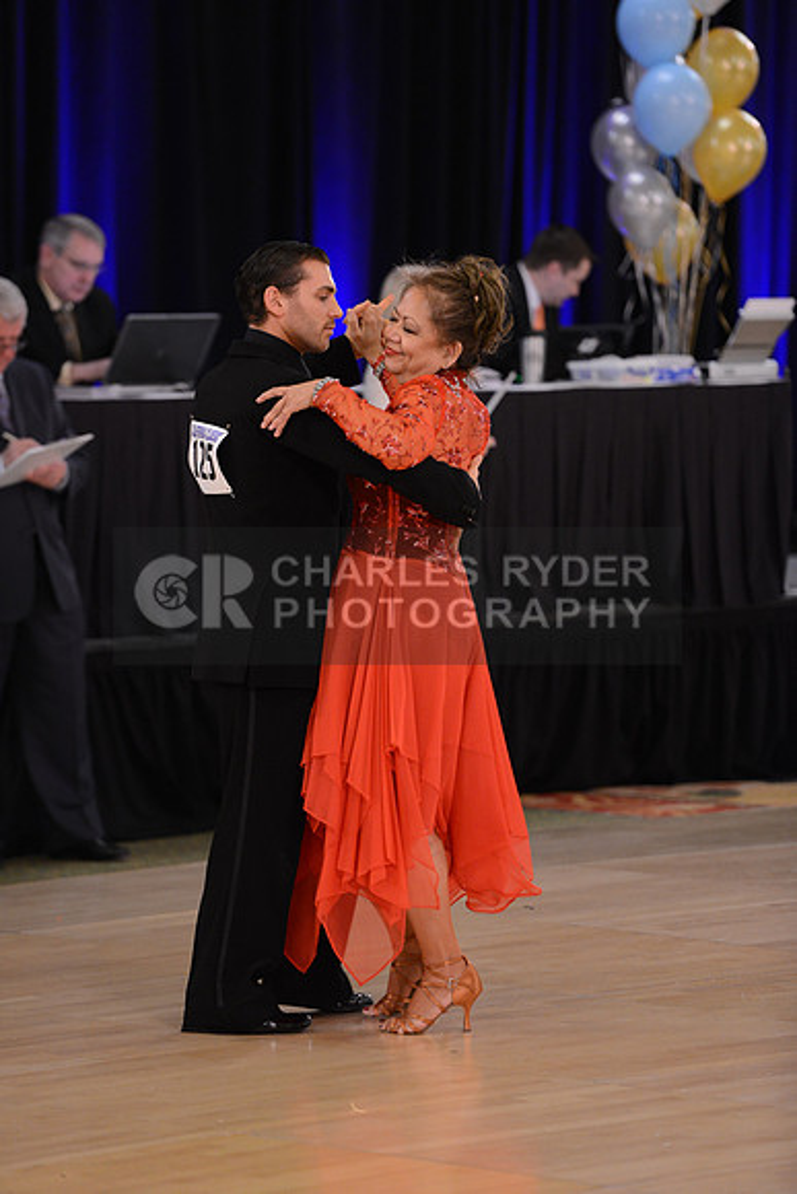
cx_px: 398
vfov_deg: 11.4
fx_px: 5973
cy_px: 597
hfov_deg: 7.6
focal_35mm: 180
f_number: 2.8
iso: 2500
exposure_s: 1/250
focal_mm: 180
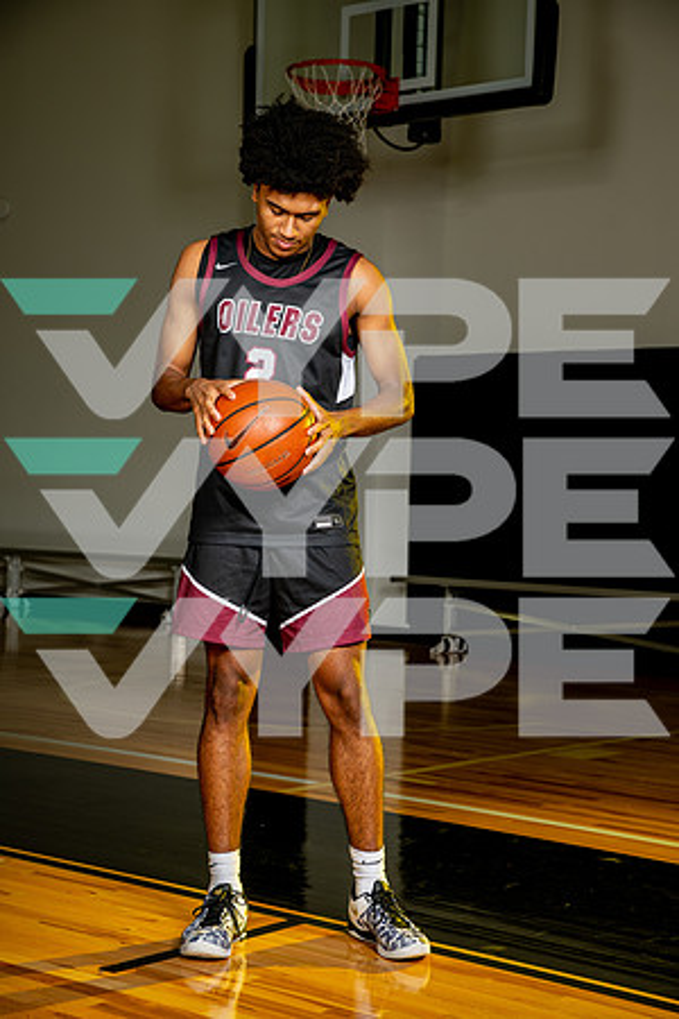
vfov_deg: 28.8
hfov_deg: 19.5
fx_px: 1980
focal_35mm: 70
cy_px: 510
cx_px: 340
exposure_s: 1/200
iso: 100
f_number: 6.3
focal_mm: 70
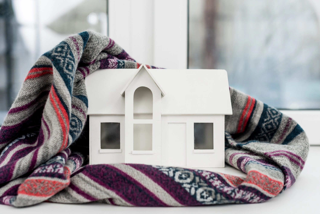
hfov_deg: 39.6
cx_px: 160
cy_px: 107
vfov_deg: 27.0
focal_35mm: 50
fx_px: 445
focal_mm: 50
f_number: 3.5
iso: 400
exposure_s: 1/160
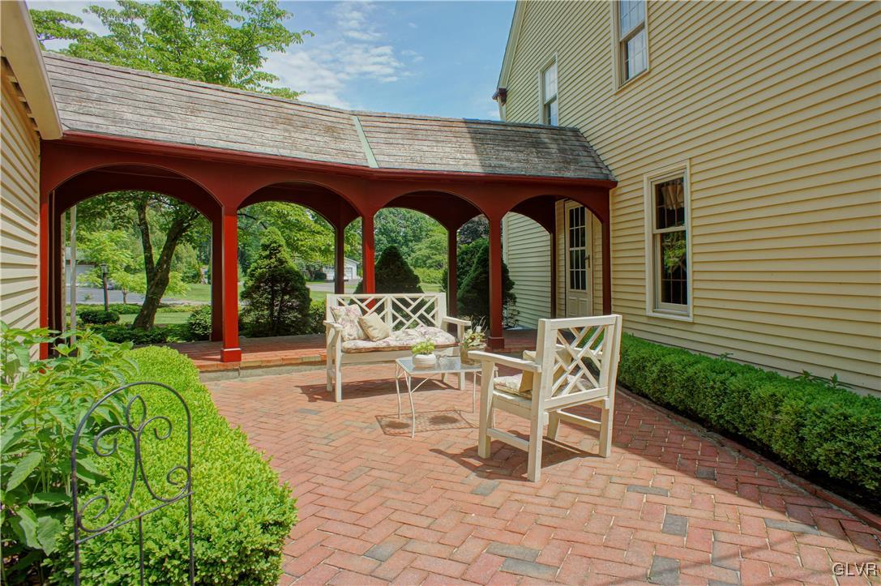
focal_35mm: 24
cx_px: 440
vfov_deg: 53.1
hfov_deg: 73.8
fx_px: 587
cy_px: 293
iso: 200
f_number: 6.3
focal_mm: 16
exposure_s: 1/320
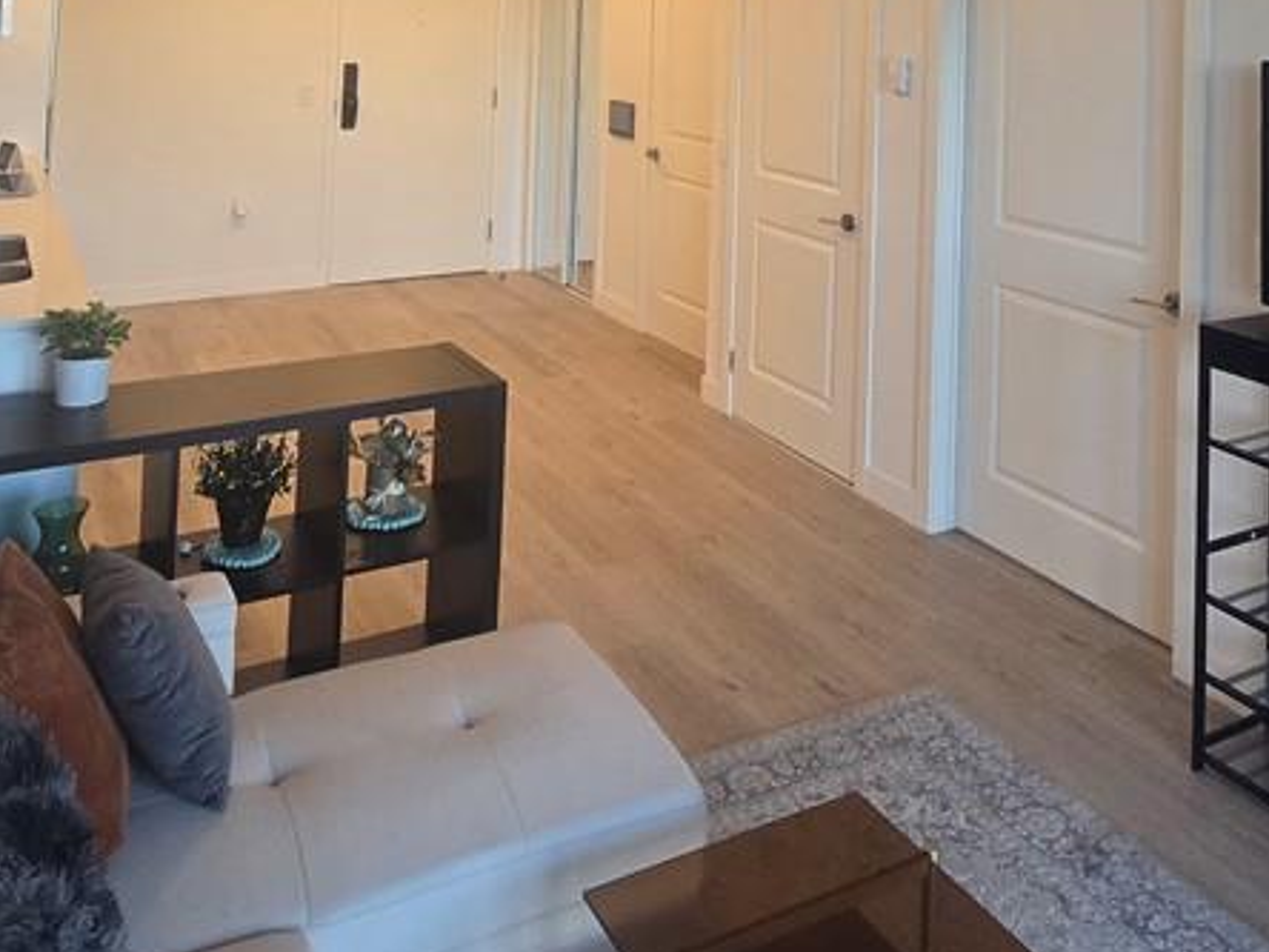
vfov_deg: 40.0
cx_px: 726
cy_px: -37
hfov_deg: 59.7
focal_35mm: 30
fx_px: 1100
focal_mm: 2.2
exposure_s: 1/60
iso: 200
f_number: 2.2
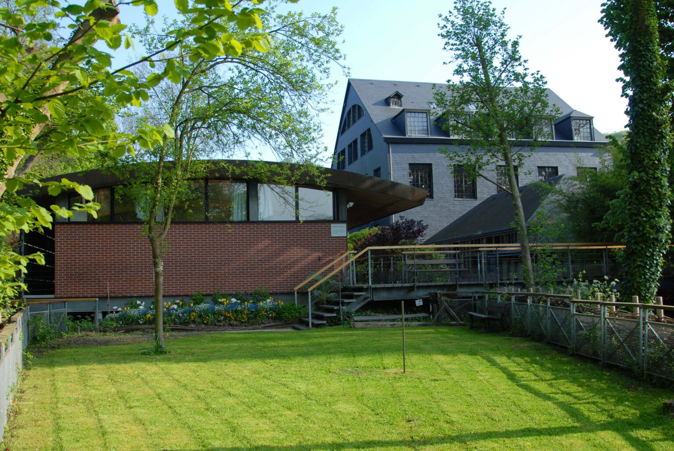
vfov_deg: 37.0
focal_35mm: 36
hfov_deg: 53.1
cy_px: 226
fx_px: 675
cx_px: 337
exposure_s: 1/125
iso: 100
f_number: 5.6
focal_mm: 24
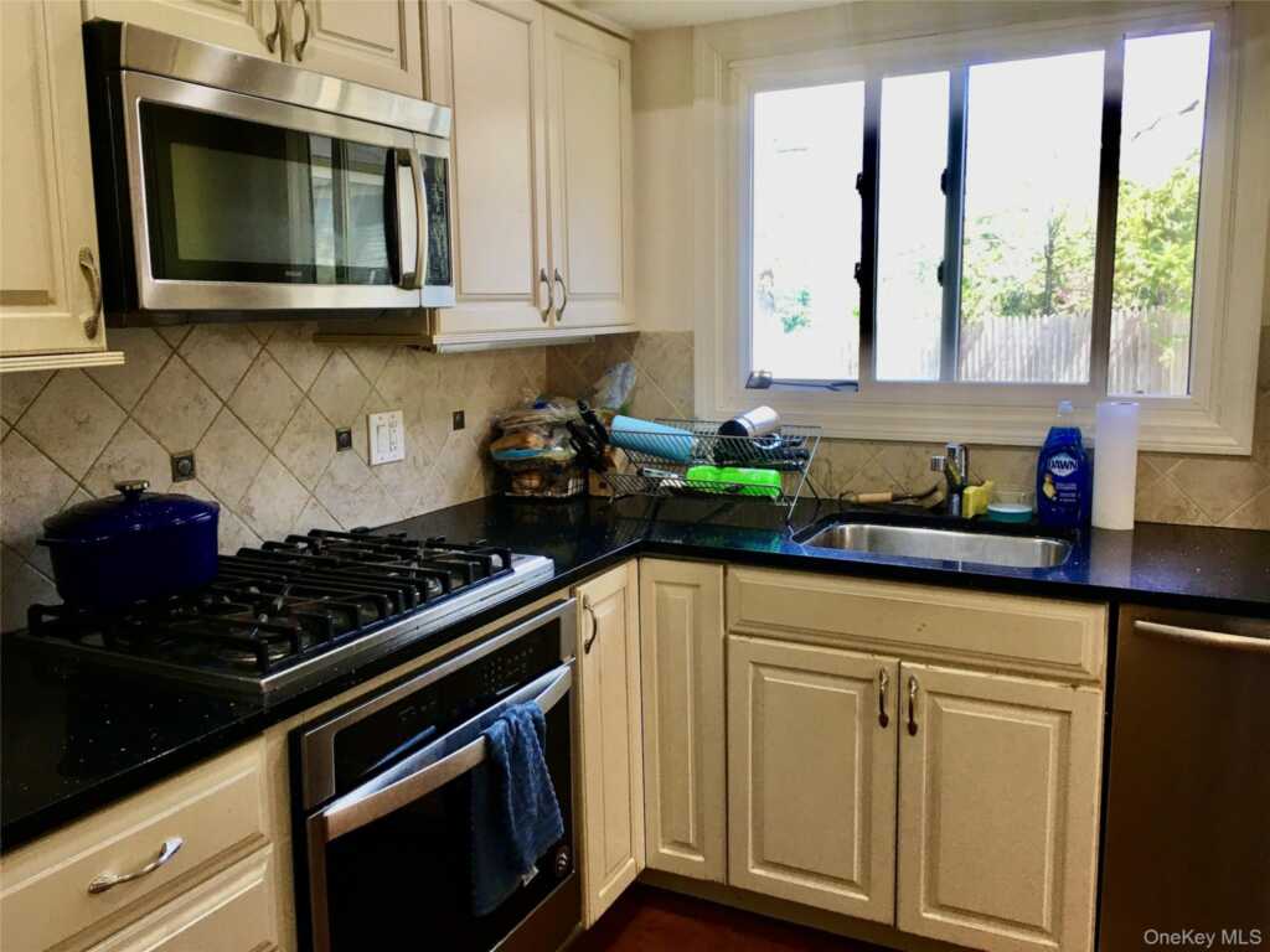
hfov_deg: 61.7
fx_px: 1064
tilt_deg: -6.8
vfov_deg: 48.2
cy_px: 476
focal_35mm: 29
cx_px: 635
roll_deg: +0.3
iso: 32
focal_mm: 4.15
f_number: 2.2
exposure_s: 1/30
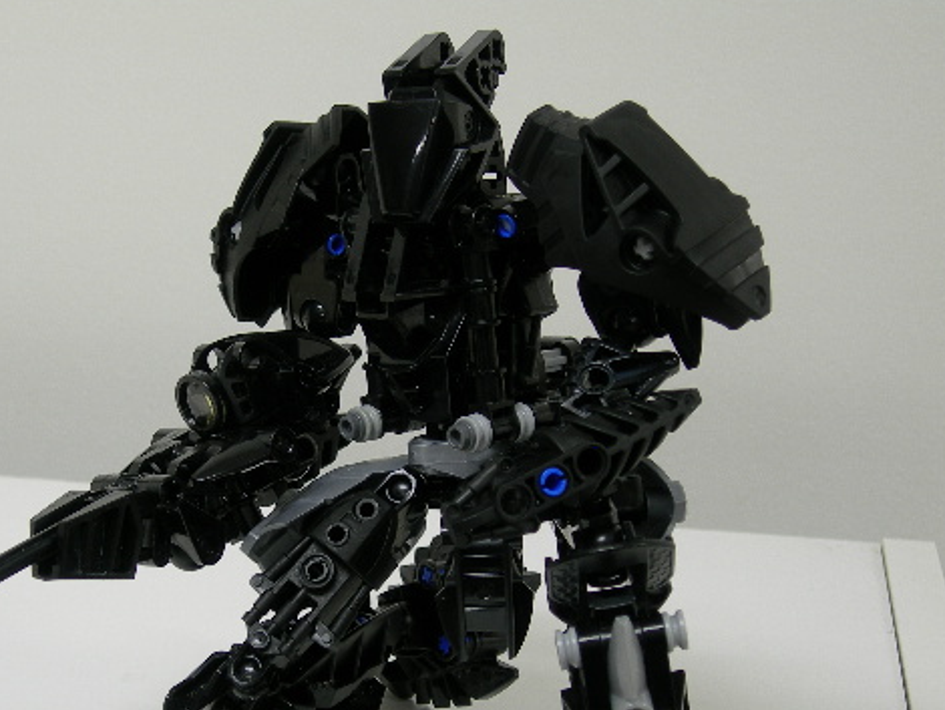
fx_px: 2267
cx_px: 332
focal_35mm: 83
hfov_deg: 23.5
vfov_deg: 17.8
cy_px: 453
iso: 50
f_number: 3.5
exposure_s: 1/4.3
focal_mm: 12.7
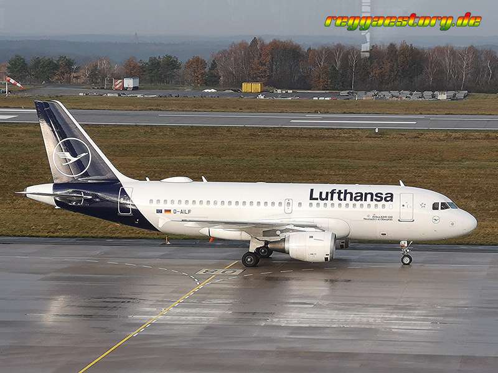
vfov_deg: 11.4
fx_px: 1870
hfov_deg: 15.2
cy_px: 186
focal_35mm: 130
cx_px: 249
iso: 50
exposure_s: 1/349
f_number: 2.4
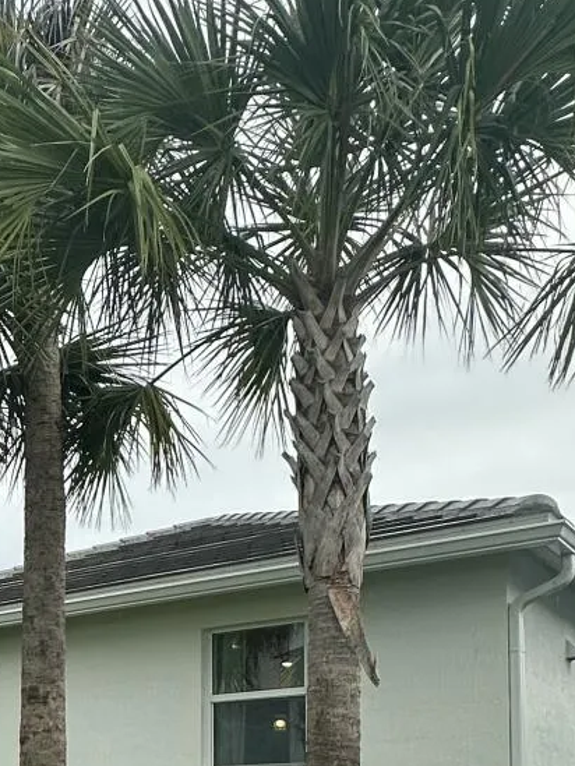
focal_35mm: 51
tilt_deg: +5.6
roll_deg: -3.1
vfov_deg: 34.0
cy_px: 774
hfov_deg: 25.0
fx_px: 1129
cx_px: -158
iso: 40
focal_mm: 2.22
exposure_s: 1/361
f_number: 2.2
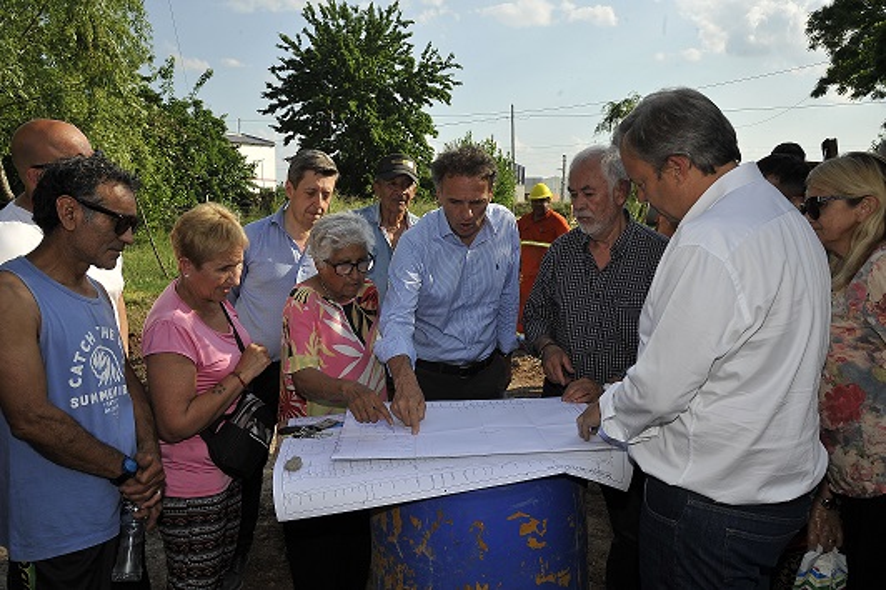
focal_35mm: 30
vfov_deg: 43.6
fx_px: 738
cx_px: 443
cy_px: 295
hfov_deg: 62.0
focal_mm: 30
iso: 200
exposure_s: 1/200
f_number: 11
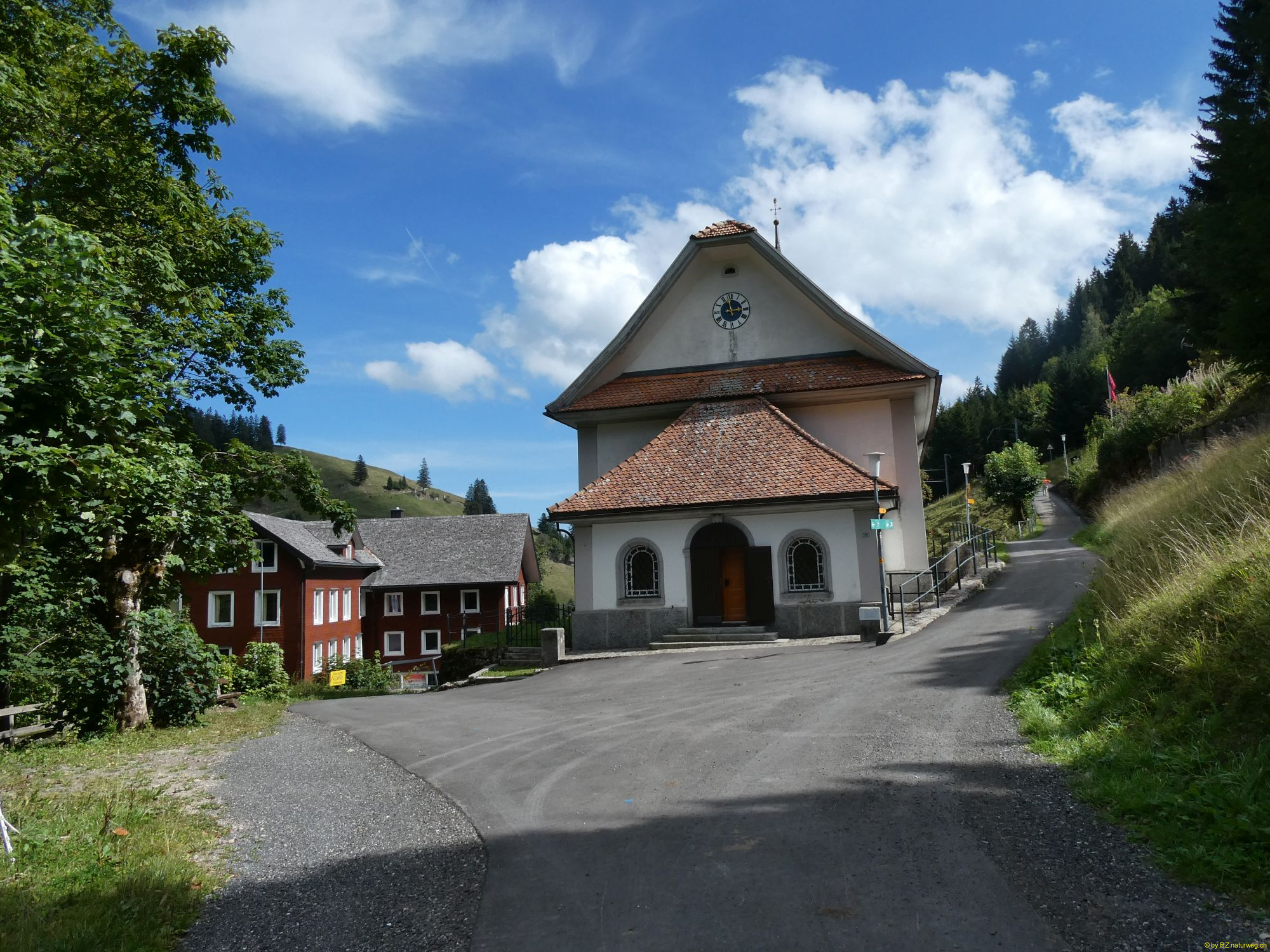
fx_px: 881
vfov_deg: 56.8
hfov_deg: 71.6
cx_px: 635
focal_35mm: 24
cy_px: 476
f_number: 4
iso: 80
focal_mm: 4.3
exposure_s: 1/1000
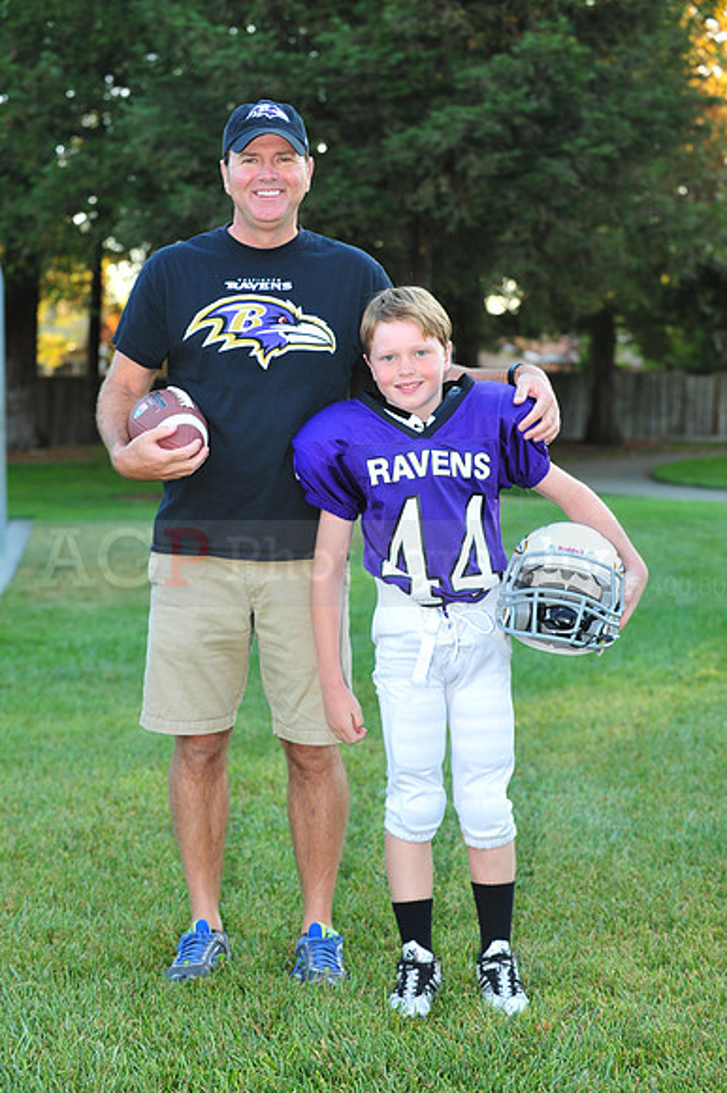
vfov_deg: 28.9
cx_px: 364
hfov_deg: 19.4
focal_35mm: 70
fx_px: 2123
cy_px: 546
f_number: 4.5
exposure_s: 1/60
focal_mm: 70
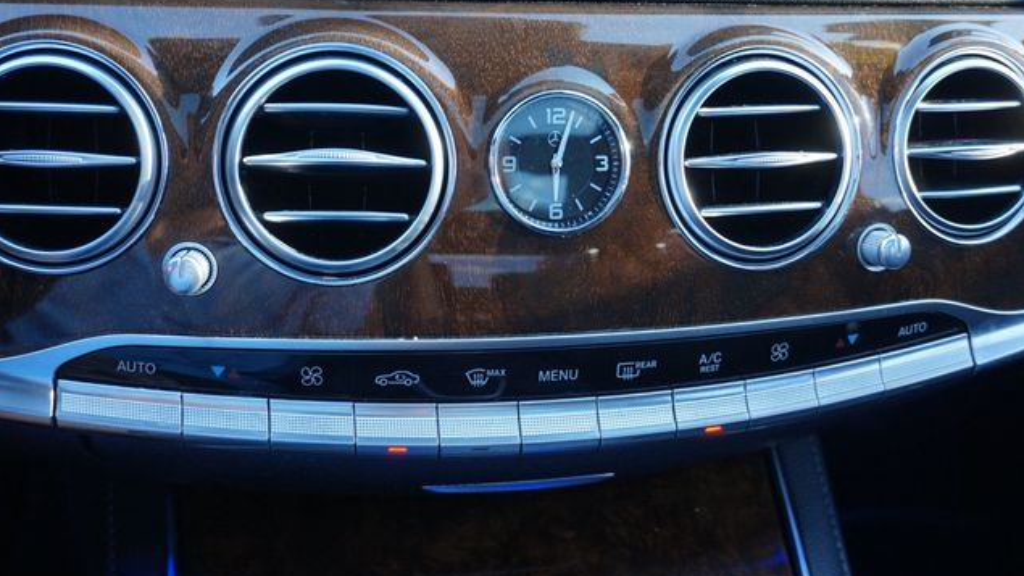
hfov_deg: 52.8
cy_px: 244
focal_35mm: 38
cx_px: 513
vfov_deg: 31.1
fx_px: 1032
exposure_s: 1/60
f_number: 4.5
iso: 500
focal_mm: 24
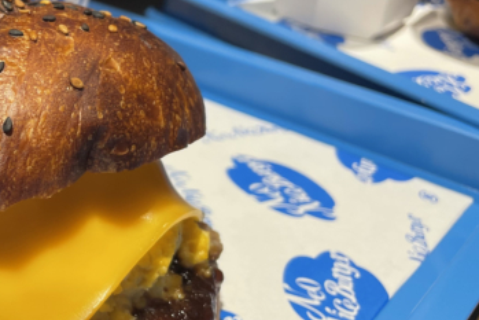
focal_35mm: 62
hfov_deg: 29.5
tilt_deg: -27.4
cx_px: -34
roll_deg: -2.5
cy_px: 103
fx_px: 825
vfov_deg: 21.8
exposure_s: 1/100
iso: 50
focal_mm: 4.2
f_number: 1.6
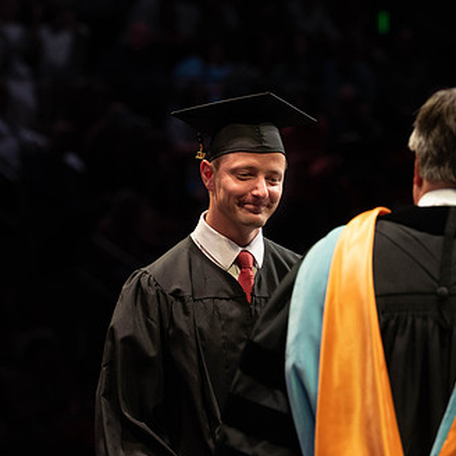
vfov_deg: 6.7
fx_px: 3920
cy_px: 251
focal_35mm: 263
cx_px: 316
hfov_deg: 6.7
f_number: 4.5
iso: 1600
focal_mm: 160
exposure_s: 1/320
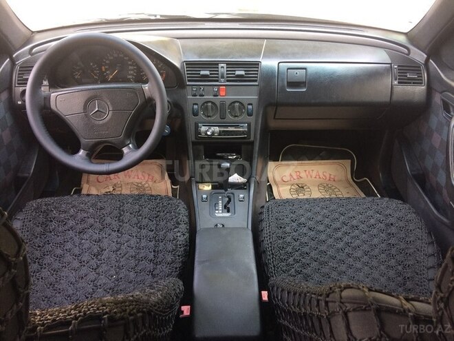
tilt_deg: -32.1
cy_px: 170
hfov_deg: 61.7
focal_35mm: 29
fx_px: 380
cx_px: 227
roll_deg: -0.9
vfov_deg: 48.2
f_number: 2.2
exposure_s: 1/33
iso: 50
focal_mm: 4.15
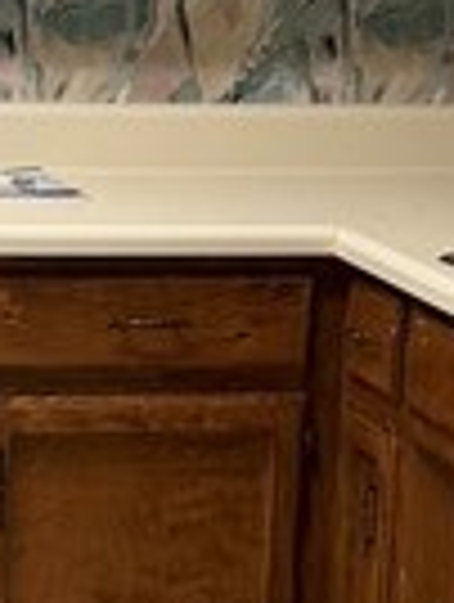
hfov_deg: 8.1
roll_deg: -1.2
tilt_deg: -13.4
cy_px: 598
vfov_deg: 10.7
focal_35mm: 183
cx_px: -36
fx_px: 3190
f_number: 1.78
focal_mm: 6.76
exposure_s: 1/60
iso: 200
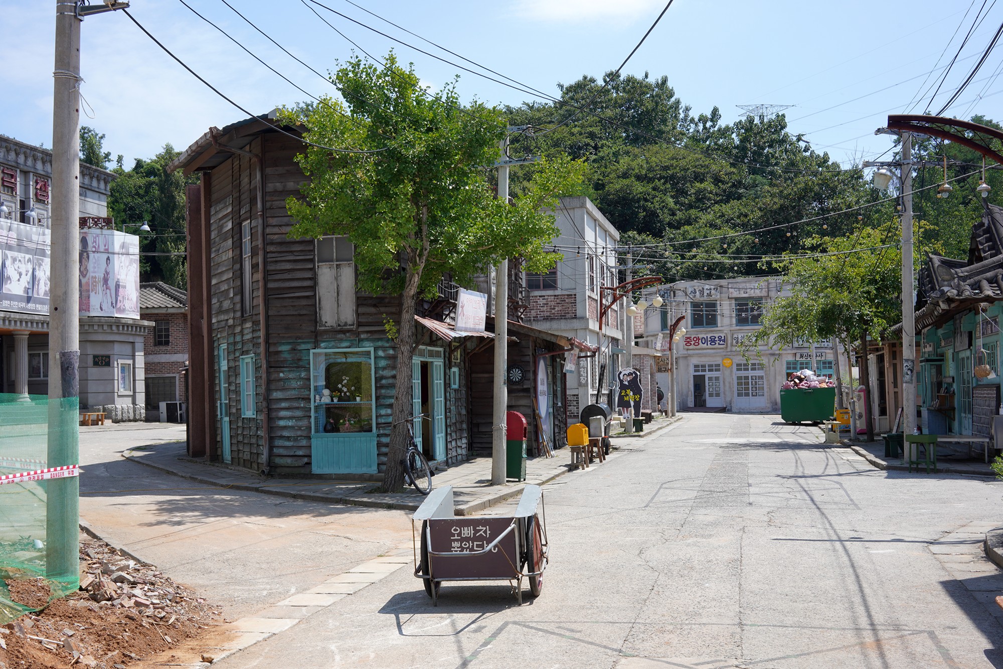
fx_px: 975
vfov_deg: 37.9
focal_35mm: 35
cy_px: 334
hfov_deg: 54.4
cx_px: 502
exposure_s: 1/100
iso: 200
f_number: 16
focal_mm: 35
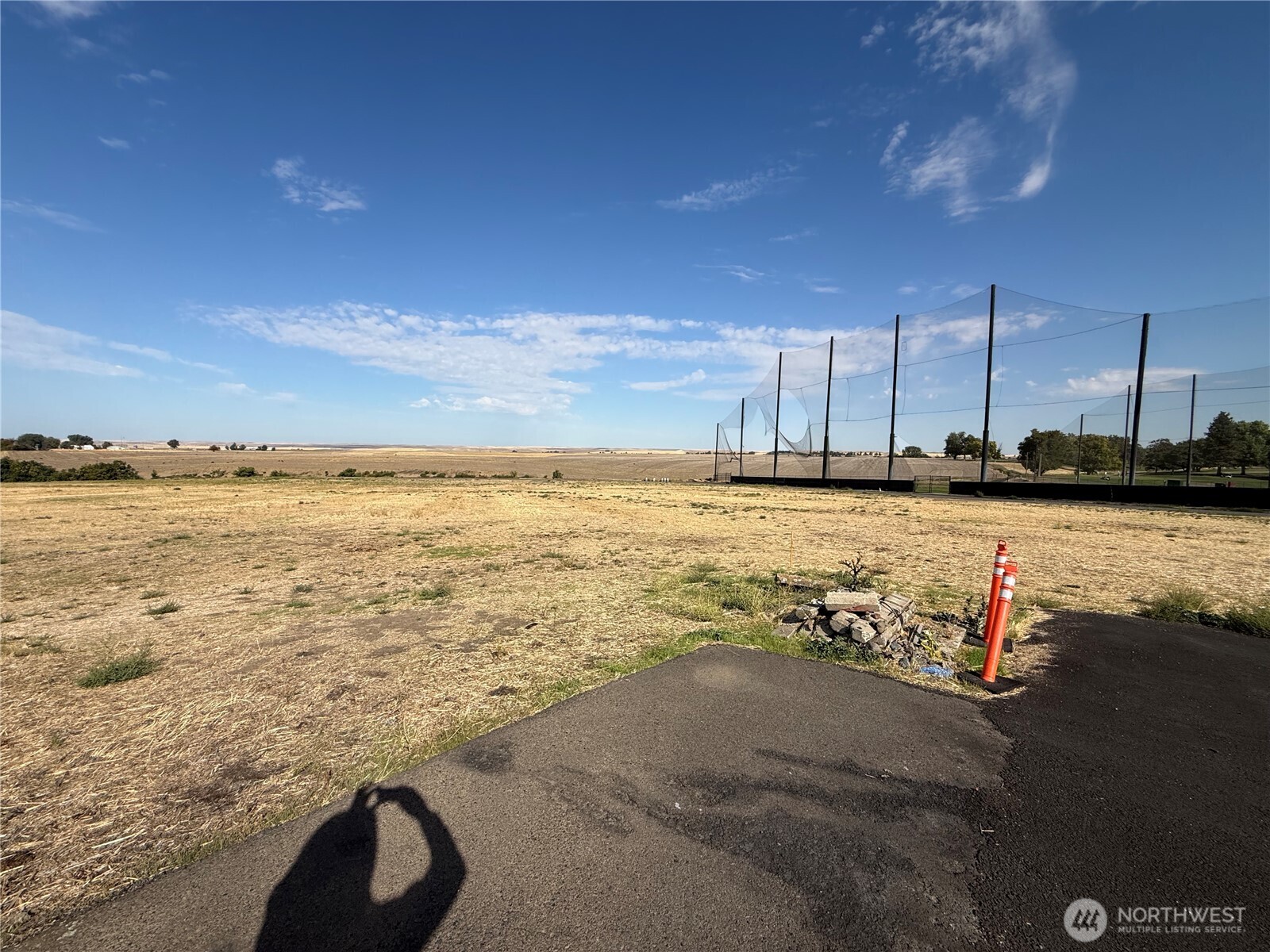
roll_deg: -1.4
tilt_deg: -2.6
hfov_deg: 102.1
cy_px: 476
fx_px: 514
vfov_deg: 85.7
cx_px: 635
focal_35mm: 14
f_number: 2.2
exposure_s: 1/3125
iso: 50
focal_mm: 2.22
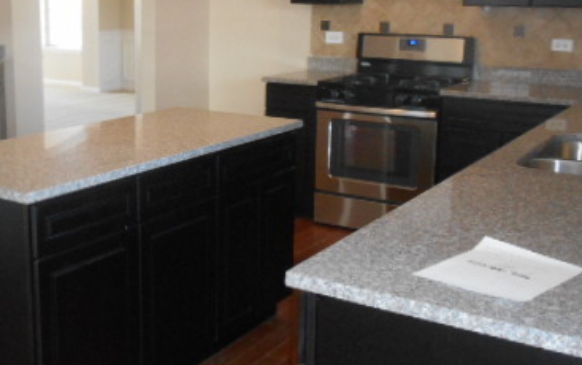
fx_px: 762
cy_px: 135
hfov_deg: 41.3
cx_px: 195
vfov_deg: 26.8
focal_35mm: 48
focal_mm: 4.7
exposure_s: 1/25
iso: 400
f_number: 3.4
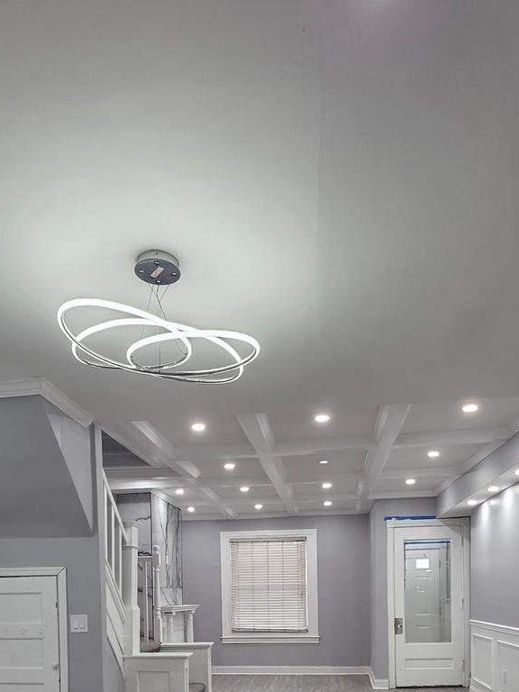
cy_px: 613
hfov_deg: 53.0
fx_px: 520
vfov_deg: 58.4
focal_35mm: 26
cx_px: 240
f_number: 1.9
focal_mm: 2.2
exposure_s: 1/120
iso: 160
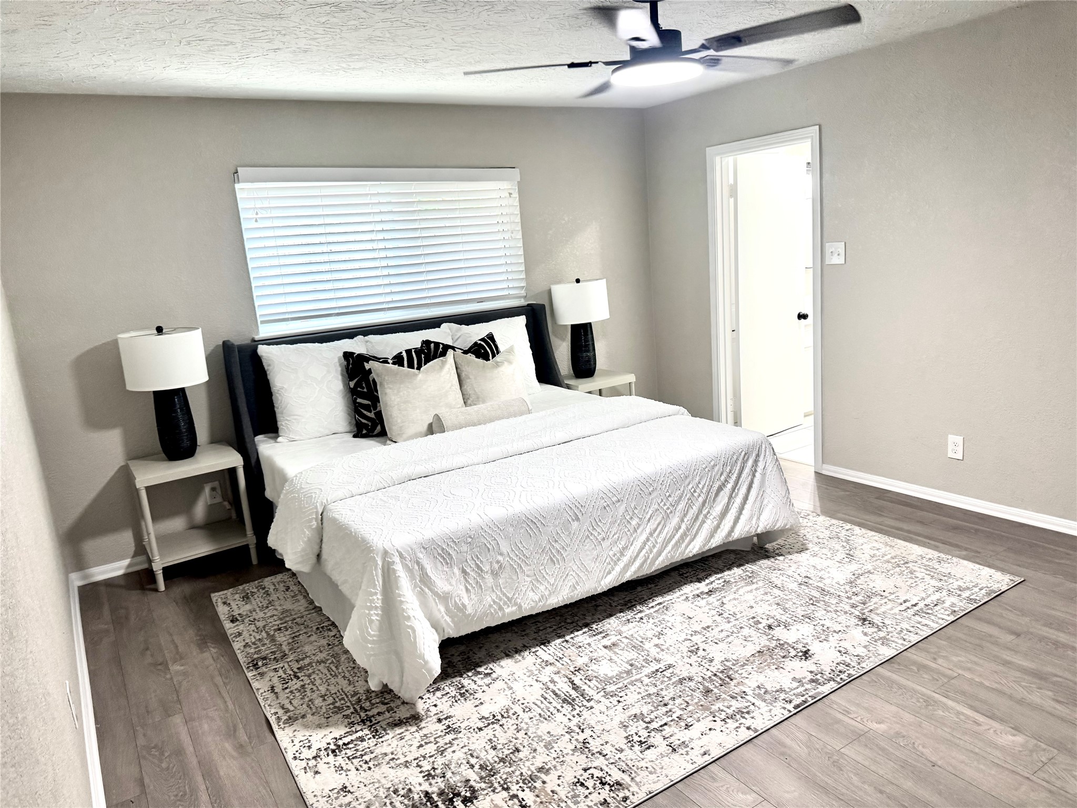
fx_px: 747
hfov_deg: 71.6
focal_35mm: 24
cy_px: 404
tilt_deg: -13.4
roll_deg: +4.8
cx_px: 538
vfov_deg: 56.8
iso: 200
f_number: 1.78
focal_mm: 6.76
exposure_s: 1/120
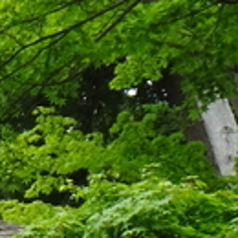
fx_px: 2357
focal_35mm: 303
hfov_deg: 5.3
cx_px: -621
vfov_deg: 5.7
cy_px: 381
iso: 80
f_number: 4
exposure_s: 1/125
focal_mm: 6.37
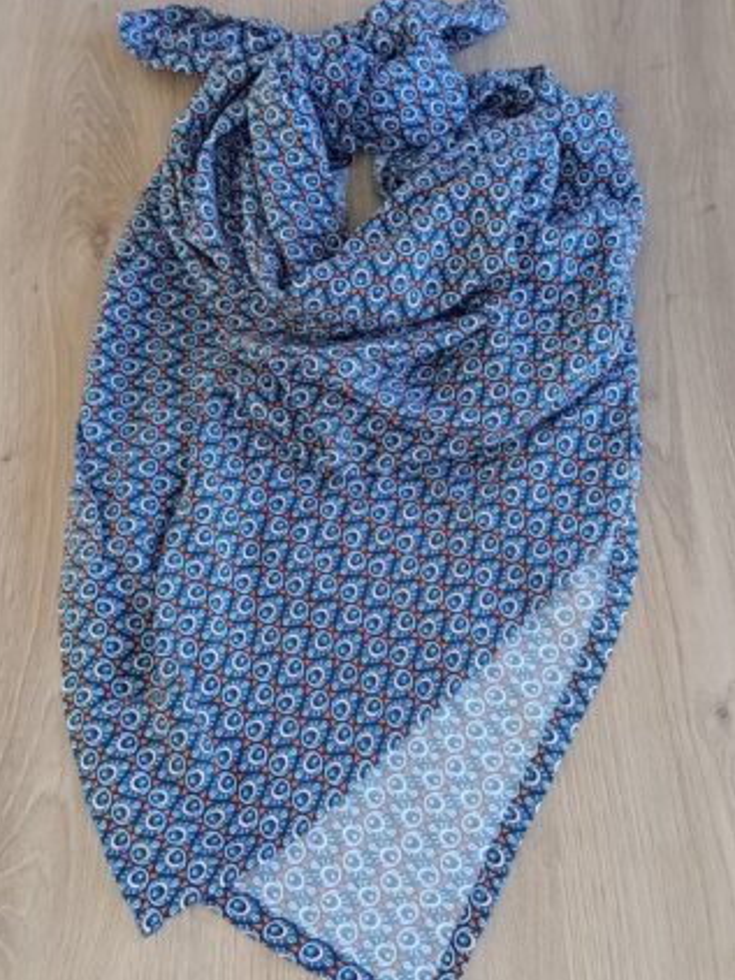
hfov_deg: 30.9
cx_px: 362
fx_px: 1331
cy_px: 498
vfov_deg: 40.4
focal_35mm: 47
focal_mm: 4.94
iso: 508
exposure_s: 1/101
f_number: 1.5
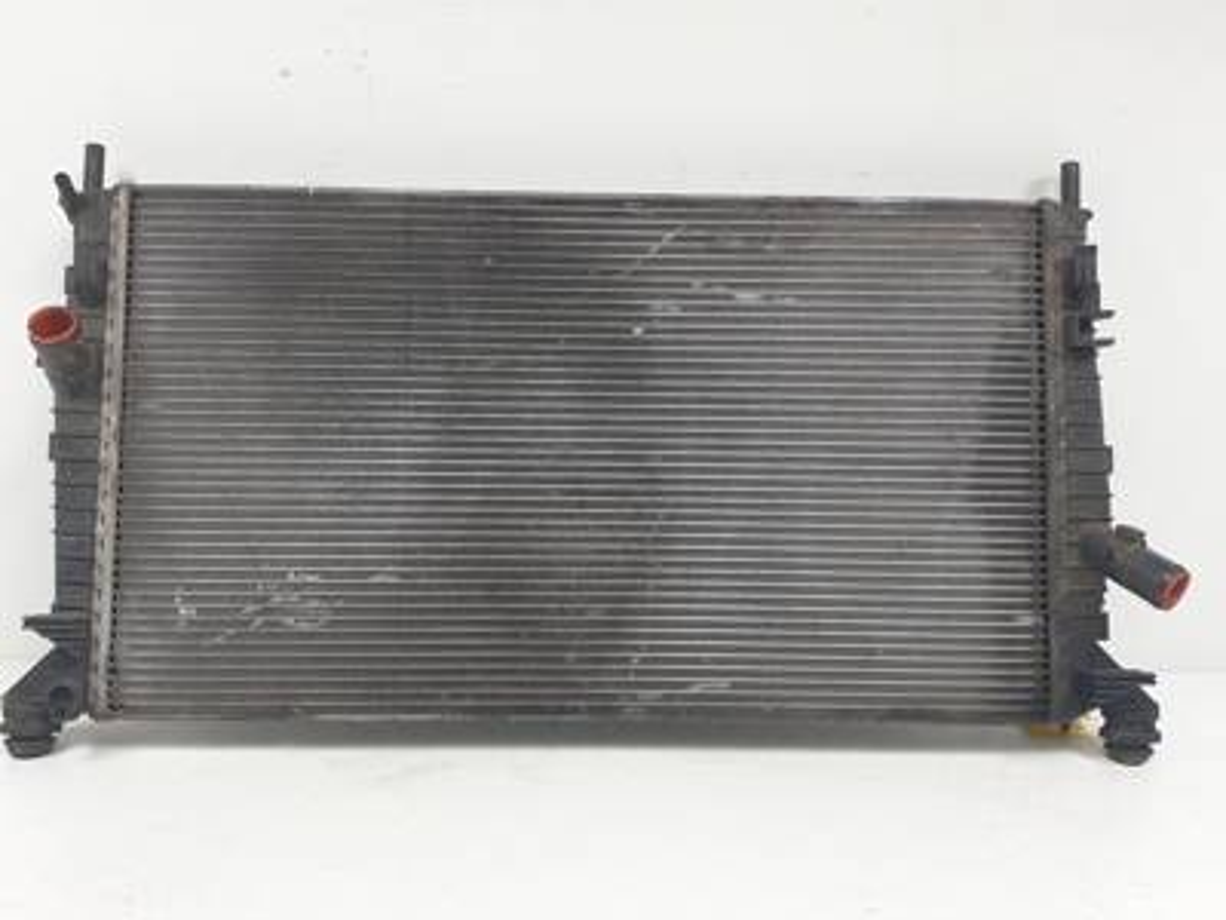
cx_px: 613
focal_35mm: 26
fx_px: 921
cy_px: 460
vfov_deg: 53.1
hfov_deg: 67.3
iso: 50
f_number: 2.4
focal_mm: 4.3
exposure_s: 1/130
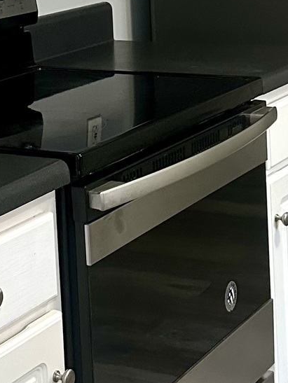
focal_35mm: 101
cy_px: 24
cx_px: 2
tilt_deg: -5.5
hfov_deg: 14.4
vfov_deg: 19.0
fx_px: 1119
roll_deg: +2.6
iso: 500
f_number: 1.78
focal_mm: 6.86
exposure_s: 1/60
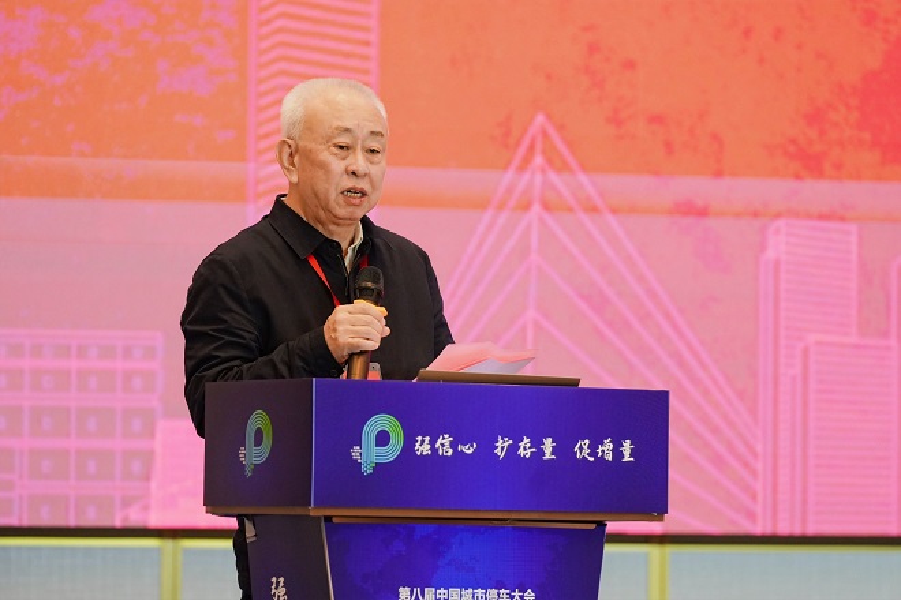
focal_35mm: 200
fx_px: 5005
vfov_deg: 6.9
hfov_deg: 10.3
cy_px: 300
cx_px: 450
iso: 2500
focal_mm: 200
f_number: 4
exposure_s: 1/160
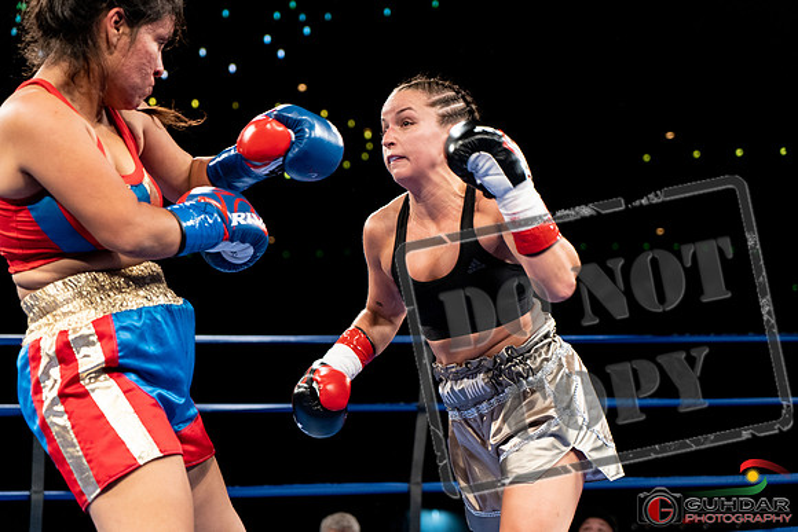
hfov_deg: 28.8
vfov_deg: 19.5
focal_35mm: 70
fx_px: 1552
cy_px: 266
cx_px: 399
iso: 4000
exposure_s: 1/800
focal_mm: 70
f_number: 4
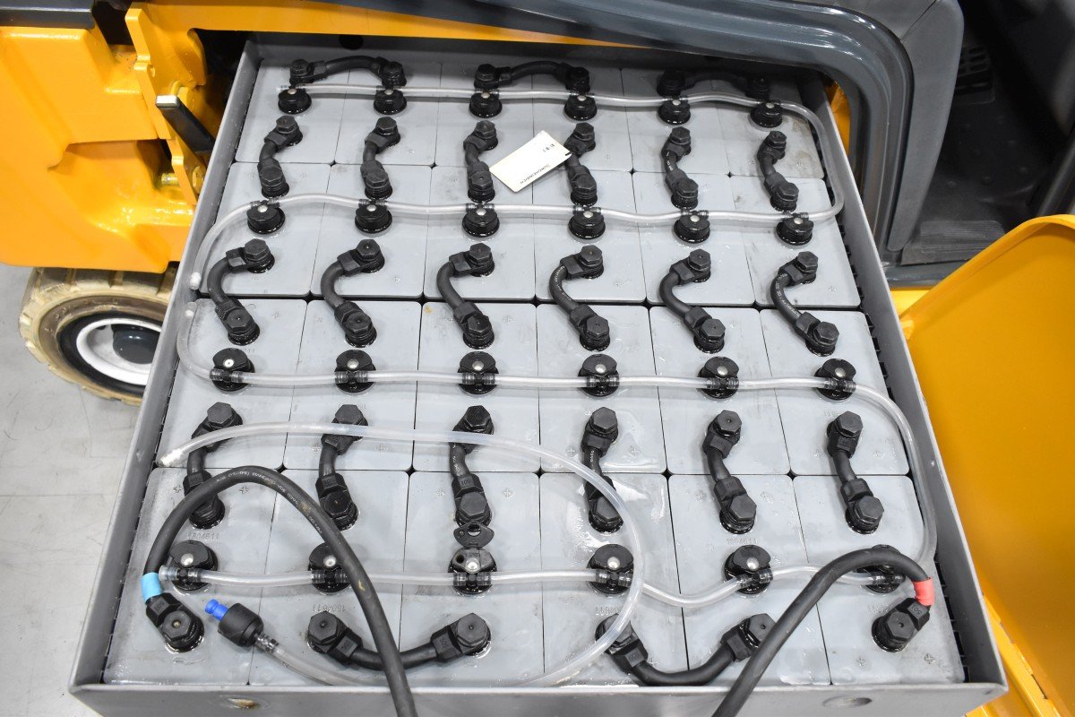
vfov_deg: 43.6
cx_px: 538
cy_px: 358
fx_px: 896
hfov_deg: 61.9
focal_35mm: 30
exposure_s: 1/40
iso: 1600
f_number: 5
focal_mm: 20
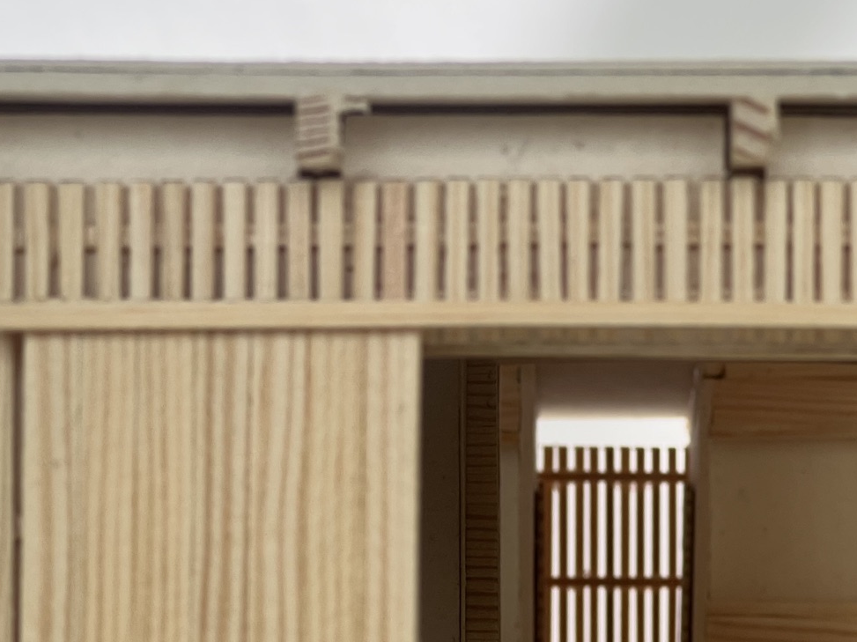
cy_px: 572
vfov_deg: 9.7
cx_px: 584
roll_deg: +0.4
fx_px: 3762
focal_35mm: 152
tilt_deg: -0.3
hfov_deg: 13.0
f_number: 2.8
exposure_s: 1/99
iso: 40
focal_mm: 9
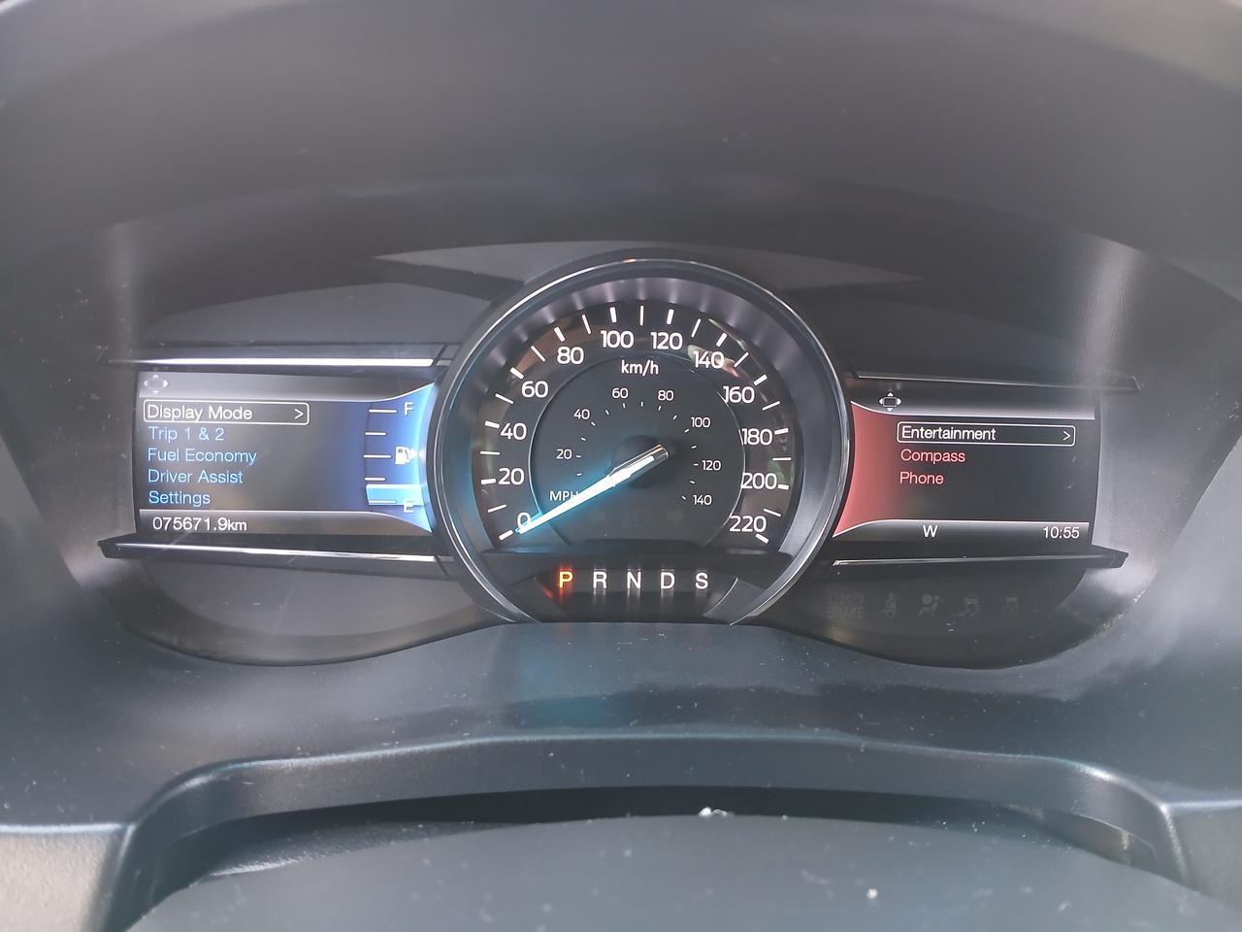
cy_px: 466
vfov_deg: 53.1
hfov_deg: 67.3
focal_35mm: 26
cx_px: 621
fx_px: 933
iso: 200
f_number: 1.8
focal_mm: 3.98
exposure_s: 1/33.3
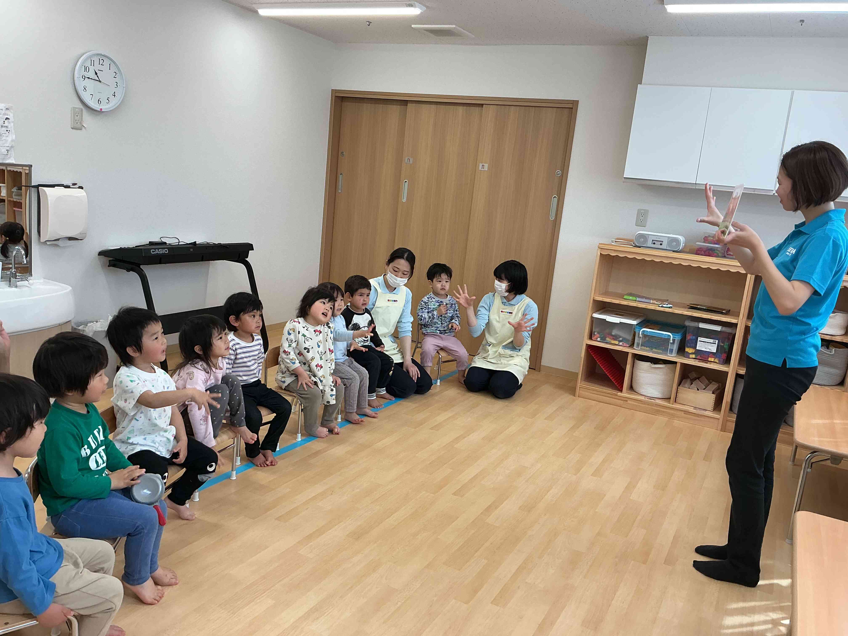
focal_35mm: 29
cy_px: 318
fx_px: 710
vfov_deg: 48.2
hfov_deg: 61.7
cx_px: 424
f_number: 1.8
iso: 40
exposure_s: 1/100
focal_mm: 3
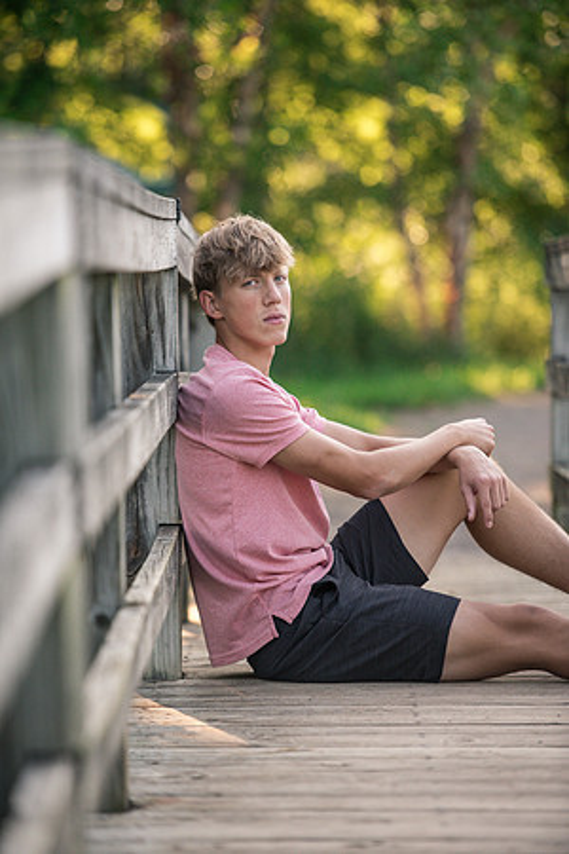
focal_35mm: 175
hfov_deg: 7.8
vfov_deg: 11.7
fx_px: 4149
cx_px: 284
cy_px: 427
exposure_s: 1/1600
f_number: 2.8
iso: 800
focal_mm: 175
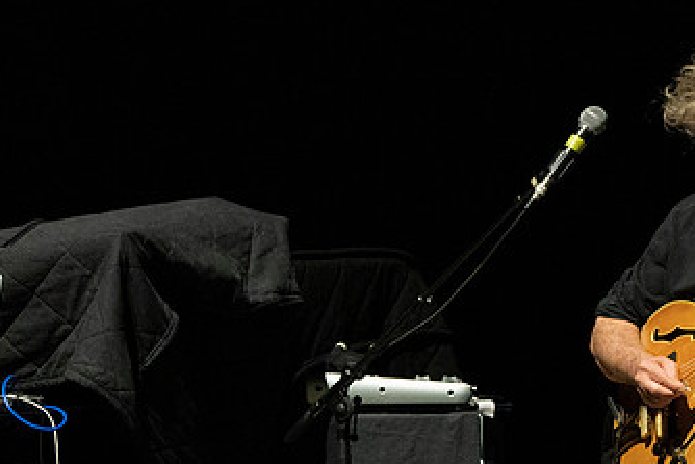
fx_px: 19622
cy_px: 431
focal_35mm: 1016
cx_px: 556
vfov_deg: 1.4
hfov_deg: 2.0
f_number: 5.6
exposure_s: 1/250
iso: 3200
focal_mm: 373
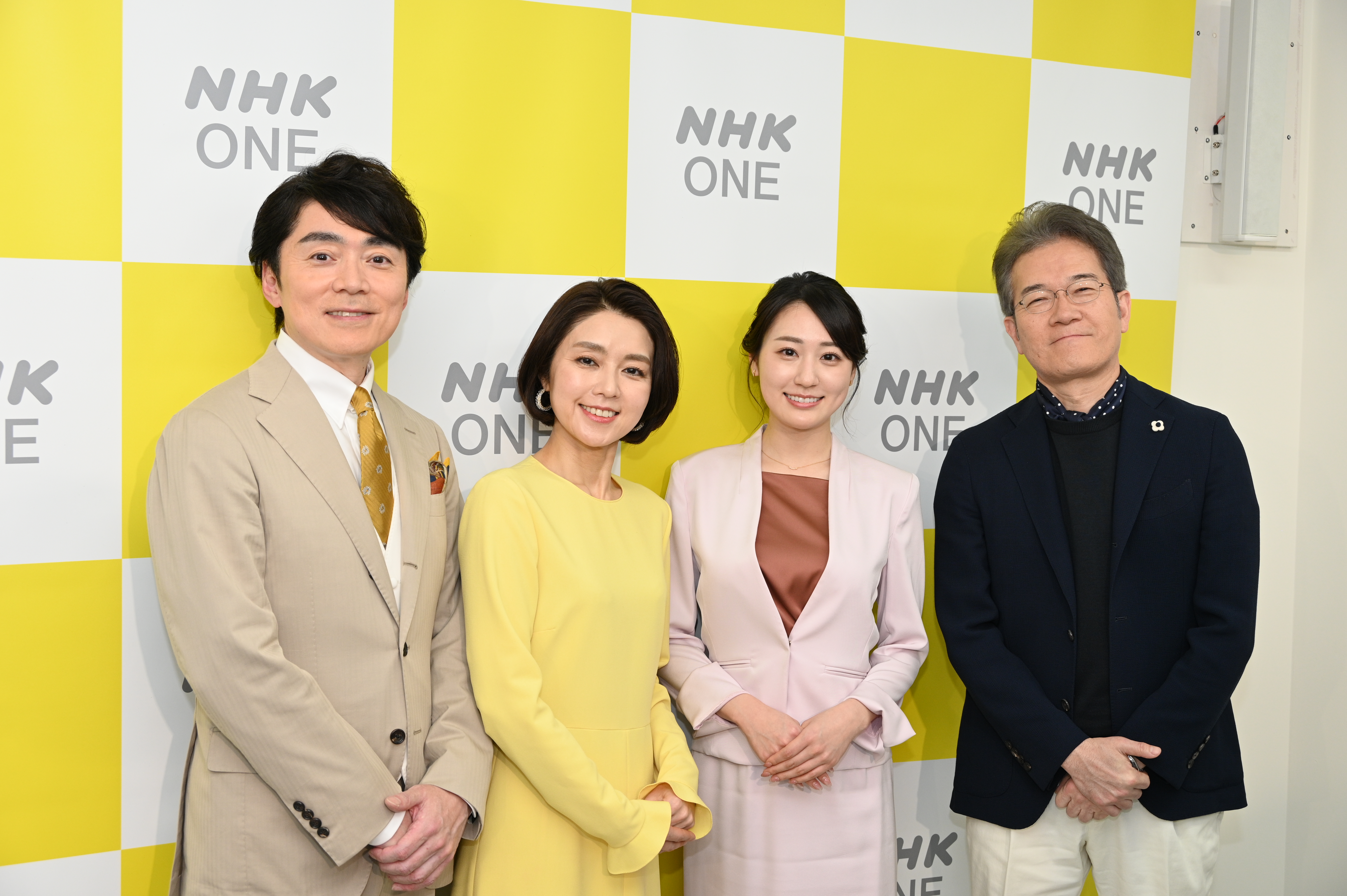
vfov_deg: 29.2
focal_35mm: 46
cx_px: 674
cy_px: 448
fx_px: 1720
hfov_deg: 42.8
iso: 640
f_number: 5.3
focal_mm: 46
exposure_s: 1/160
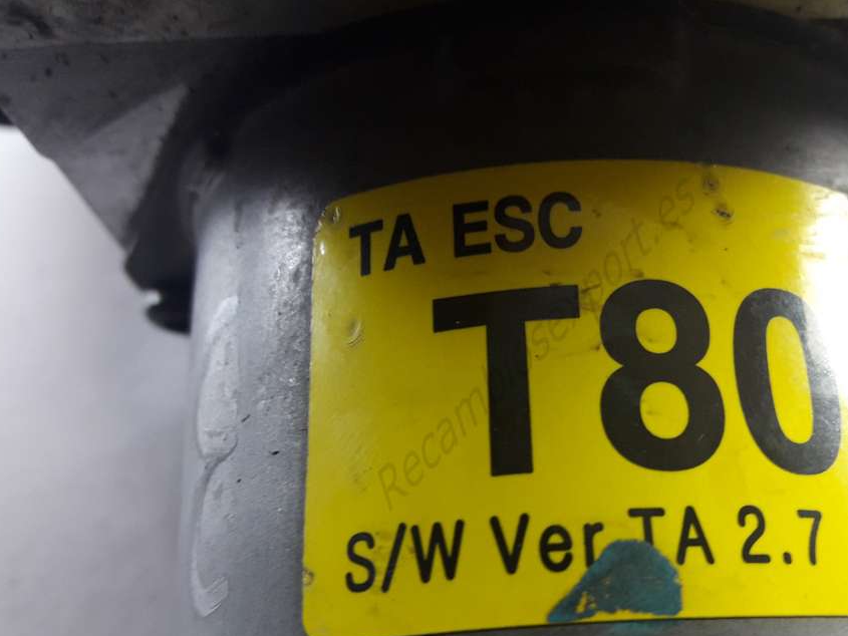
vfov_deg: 35.1
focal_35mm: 41
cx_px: 545
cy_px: 336
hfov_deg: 45.3
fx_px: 1005
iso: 100
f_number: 1.9
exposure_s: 1/33
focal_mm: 3.7
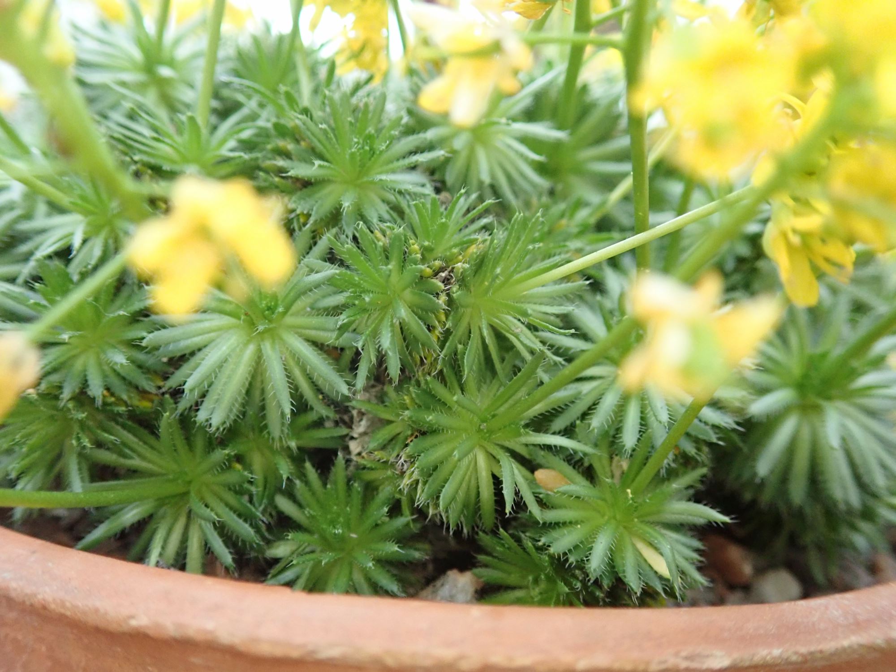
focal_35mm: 30
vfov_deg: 46.8
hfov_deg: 60.0
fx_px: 777
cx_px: 448
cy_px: 336
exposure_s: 1/125
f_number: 2.3
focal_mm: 5.5
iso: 800
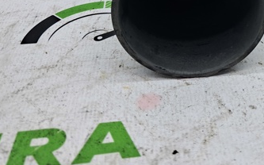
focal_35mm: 55
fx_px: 396
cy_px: -11
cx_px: 218
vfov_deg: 22.4
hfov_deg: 35.5
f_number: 1.8
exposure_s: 1/100
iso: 50
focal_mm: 4
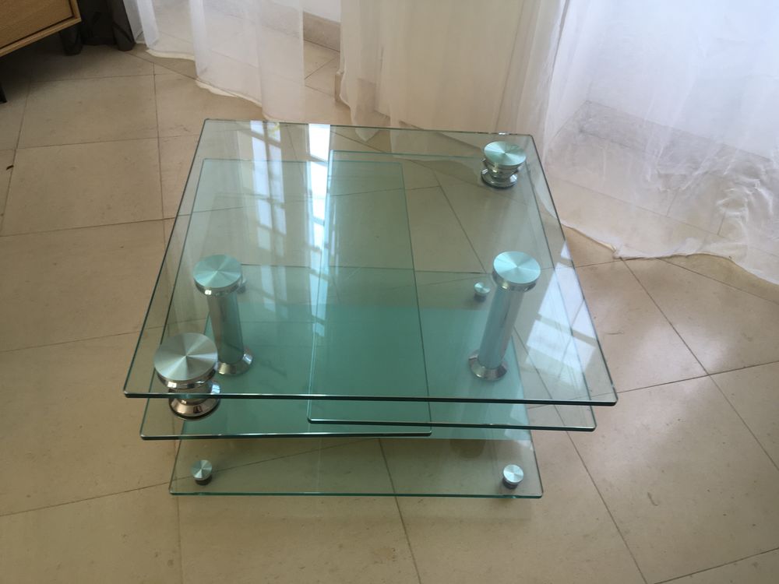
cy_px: 292
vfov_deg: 48.2
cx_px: 390
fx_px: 653
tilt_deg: -46.0
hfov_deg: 61.7
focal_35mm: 29
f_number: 2.2
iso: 25
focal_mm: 4.15
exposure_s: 1/50
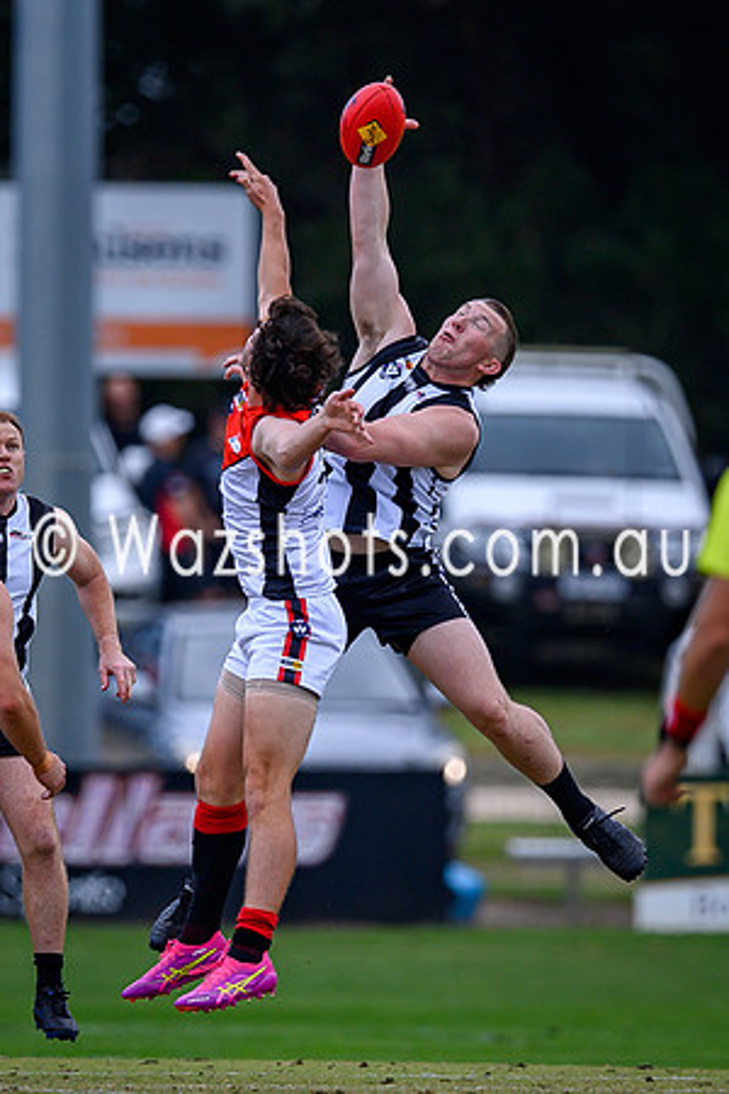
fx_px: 30246
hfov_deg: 1.4
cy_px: 555
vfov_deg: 2.1
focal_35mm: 996
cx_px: 349
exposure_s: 1/1600
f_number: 4
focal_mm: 500
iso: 400
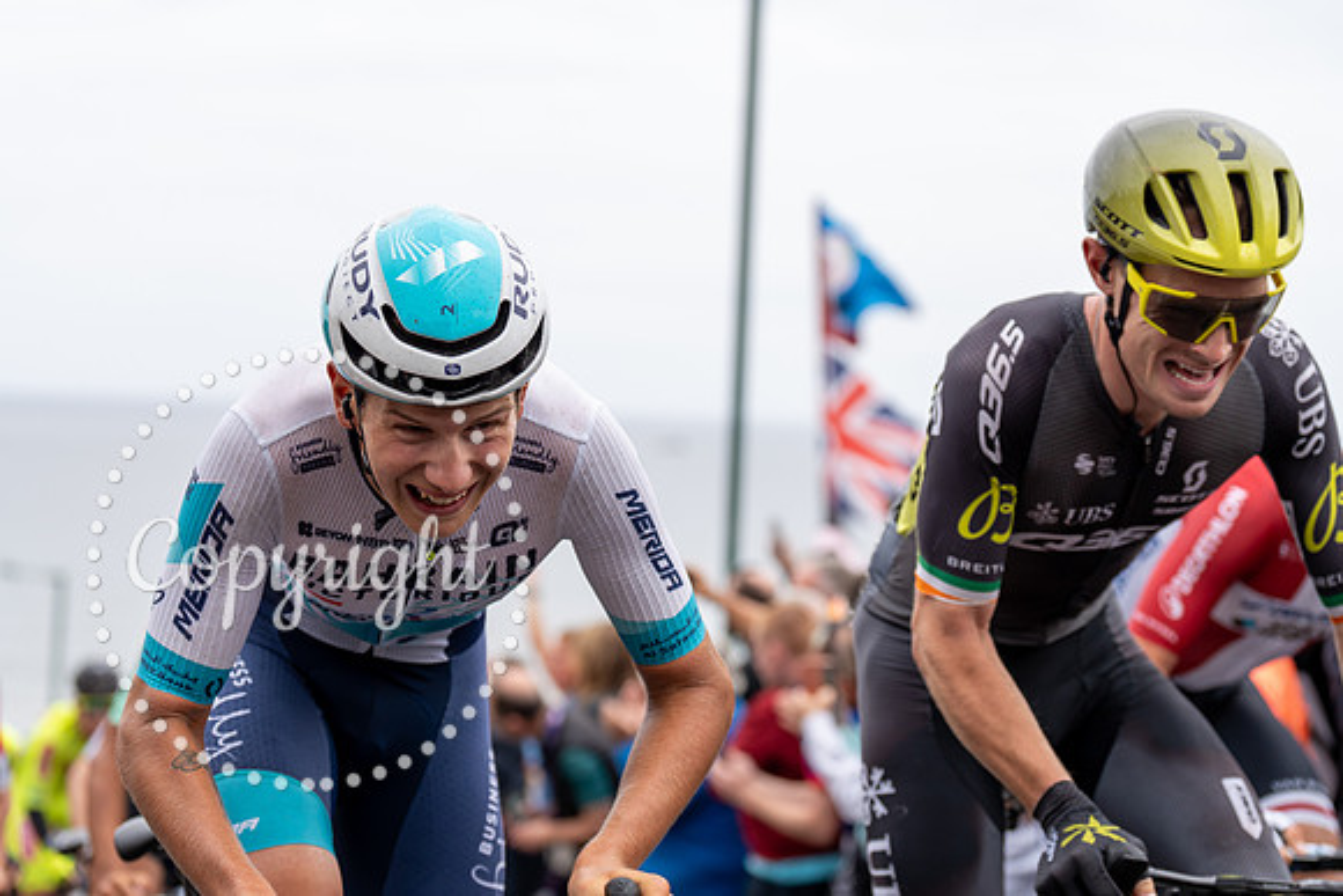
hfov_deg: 24.5
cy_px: 448
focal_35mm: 83
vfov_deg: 16.5
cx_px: 672
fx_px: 3097
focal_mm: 83
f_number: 3.5
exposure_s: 1/1000
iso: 320
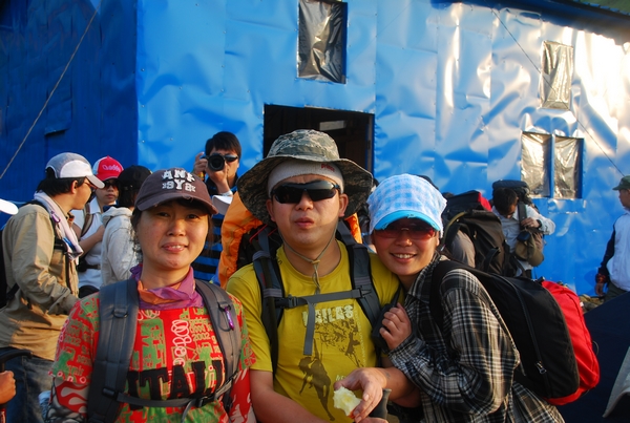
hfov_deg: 44.9
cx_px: 315
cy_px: 212
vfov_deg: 31.0
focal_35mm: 44
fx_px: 763
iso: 100
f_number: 6.3
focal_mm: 29
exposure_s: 1/100
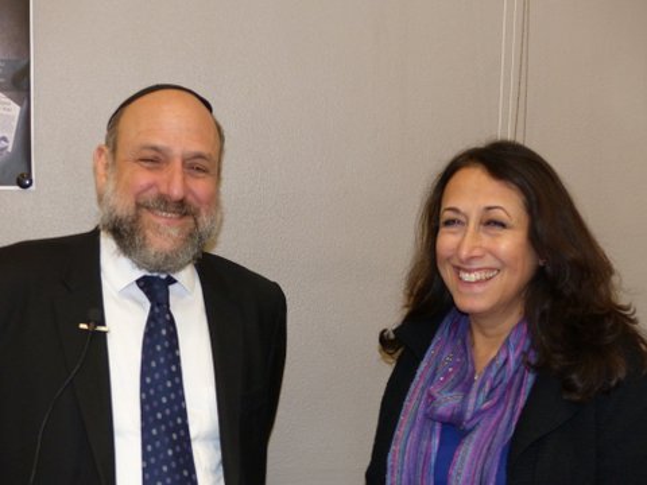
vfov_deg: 24.0
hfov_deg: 31.7
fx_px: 1140
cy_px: 242
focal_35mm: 61
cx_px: 324
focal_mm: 10.9
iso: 400
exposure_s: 1/50
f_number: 2.8
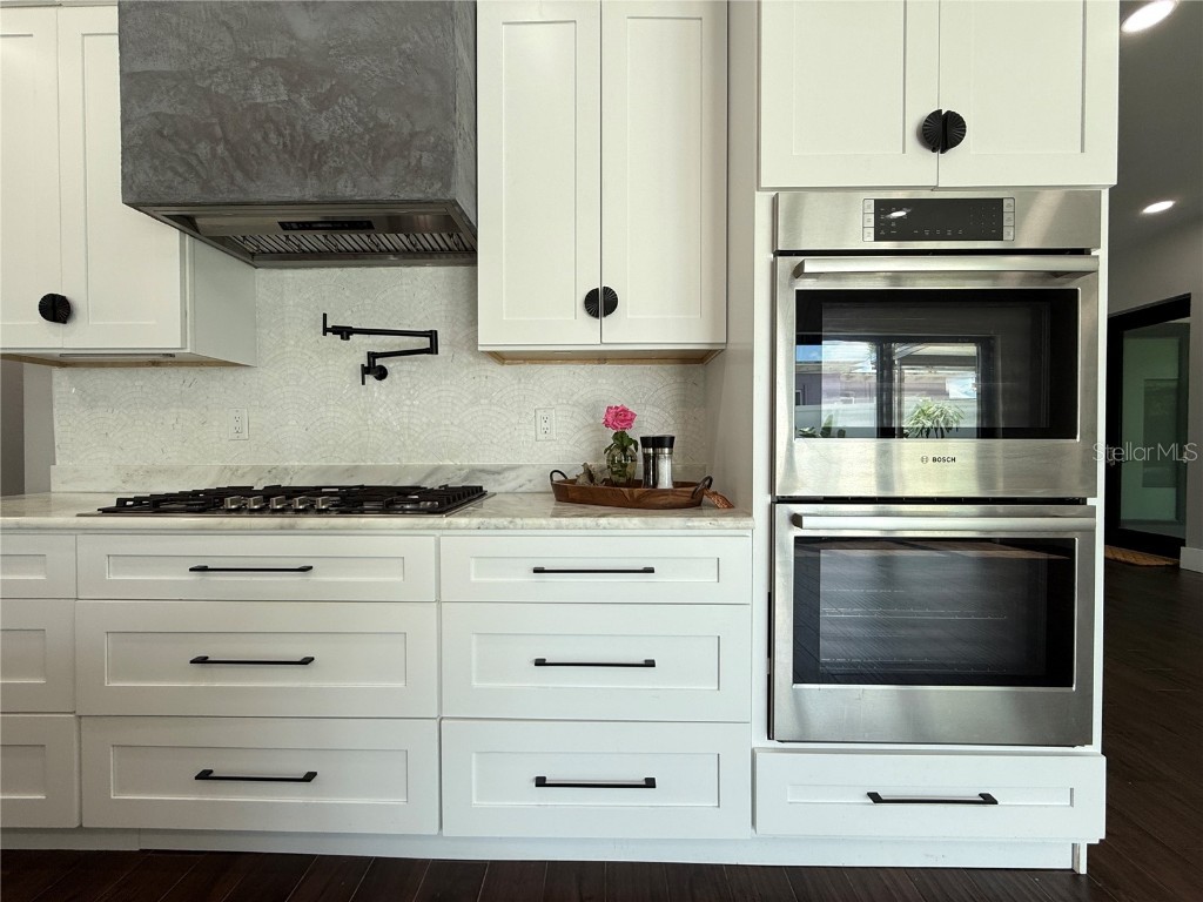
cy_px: 451
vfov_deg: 85.7
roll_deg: -0.4
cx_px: 602
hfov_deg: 102.1
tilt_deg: -0.6
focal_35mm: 14
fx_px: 487
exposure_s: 1/99
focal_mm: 2.22
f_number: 2.2
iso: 50
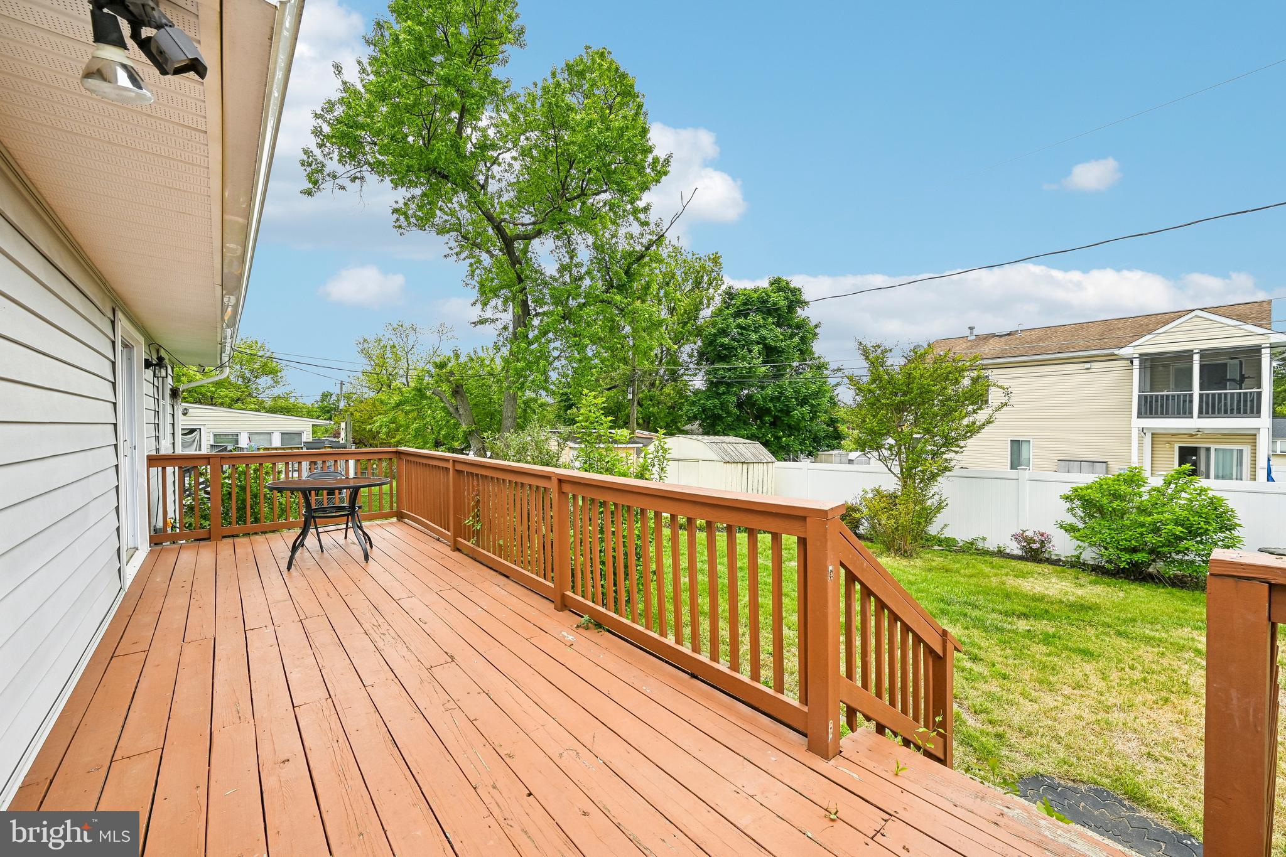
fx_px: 500
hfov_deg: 104.3
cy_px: 428
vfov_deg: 81.2
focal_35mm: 14
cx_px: 643
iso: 100
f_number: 8
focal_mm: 14
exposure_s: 1/125
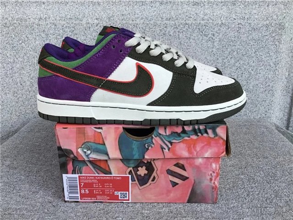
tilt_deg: -18.9
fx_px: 262
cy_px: 110
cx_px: 146
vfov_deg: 45.4
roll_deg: +0.7
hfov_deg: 58.4
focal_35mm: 31
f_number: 2.4
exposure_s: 1/466
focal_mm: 3.3
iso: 25
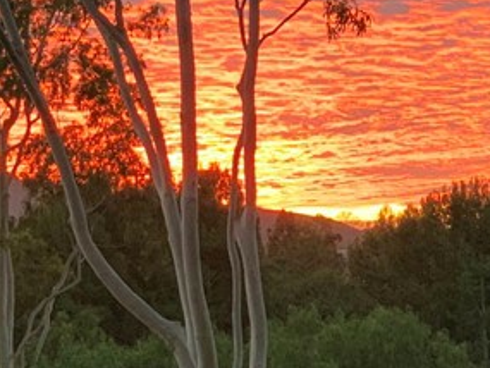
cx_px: 65
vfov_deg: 7.9
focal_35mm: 187
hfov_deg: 10.5
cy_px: 217
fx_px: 2648
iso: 200
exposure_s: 1/60
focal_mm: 6
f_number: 2.4
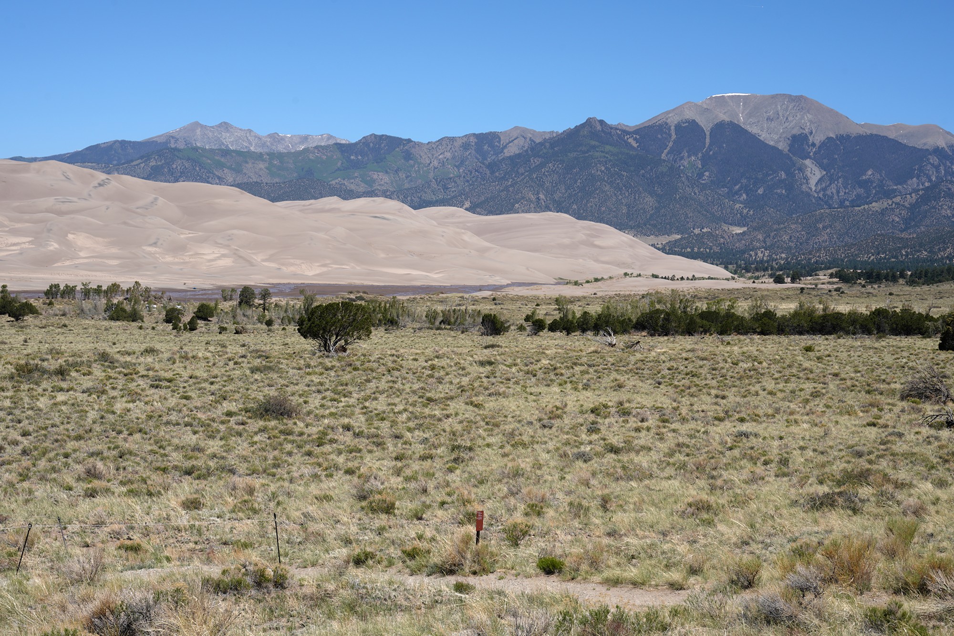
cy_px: 318
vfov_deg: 24.2
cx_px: 477
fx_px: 1484
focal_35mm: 56
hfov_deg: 35.6
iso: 80
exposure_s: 1/160
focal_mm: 56
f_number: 13
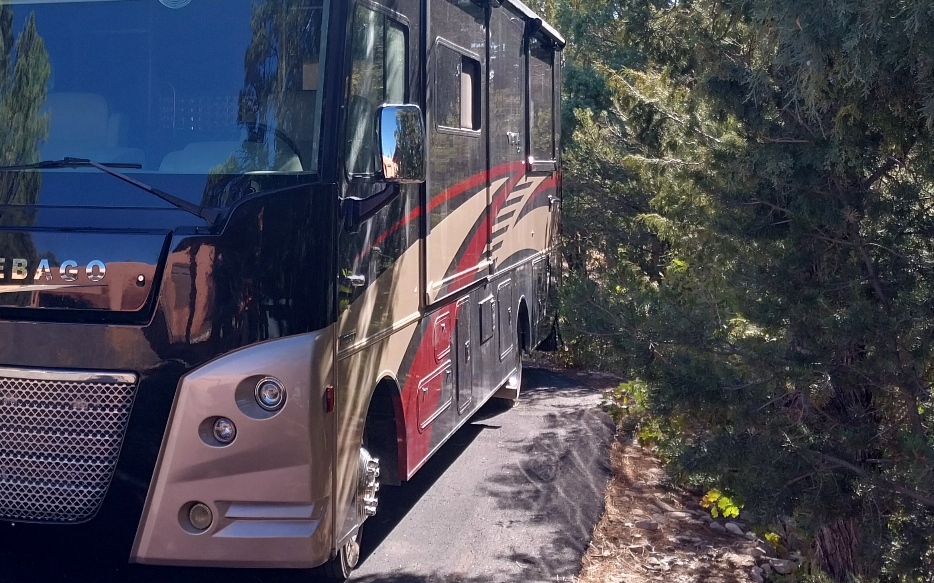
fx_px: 1222
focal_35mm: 48
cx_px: 200
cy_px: 102
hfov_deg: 40.3
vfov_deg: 26.3
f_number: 1.8
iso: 20
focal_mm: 4
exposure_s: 1/321
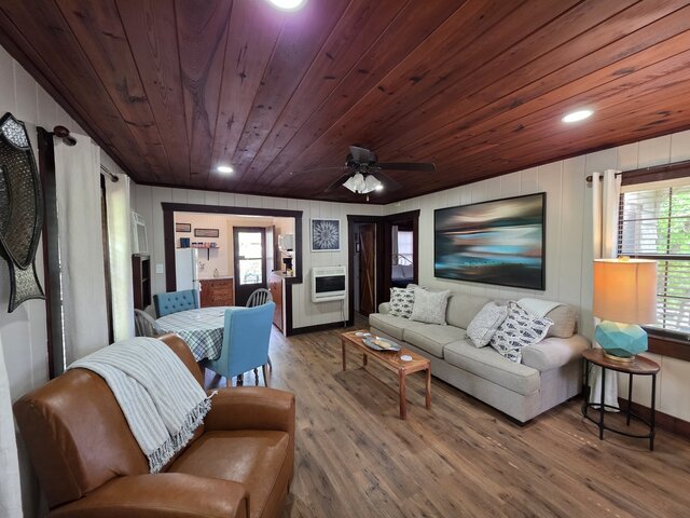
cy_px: 259
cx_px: 345
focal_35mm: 13
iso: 200
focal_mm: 2.2
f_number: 1.9
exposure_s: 1/60
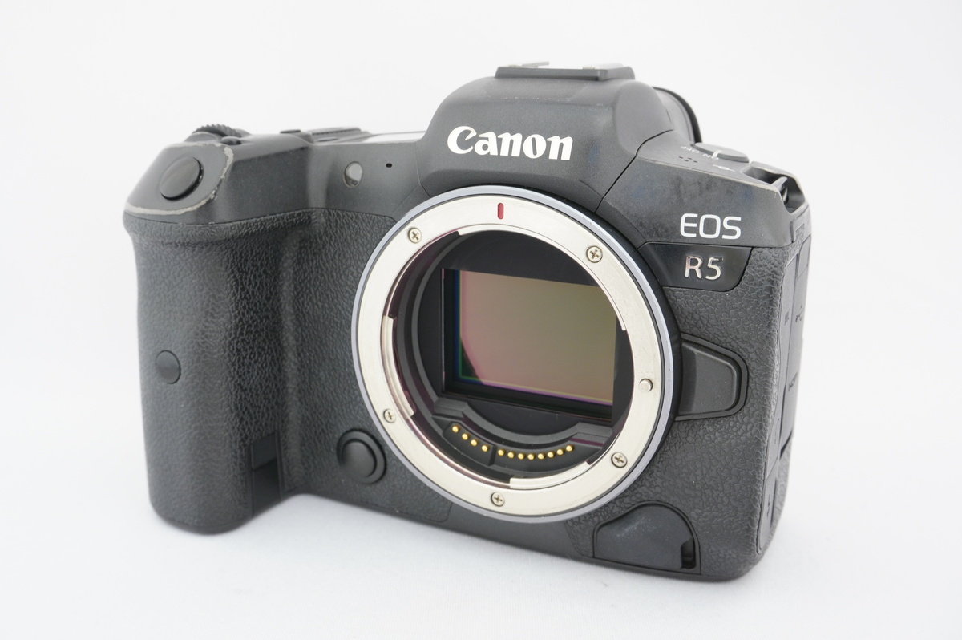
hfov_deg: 53.2
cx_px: 481
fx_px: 961
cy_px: 320
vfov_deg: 36.8
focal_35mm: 36
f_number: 11
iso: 400
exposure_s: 1/1.6
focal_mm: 24
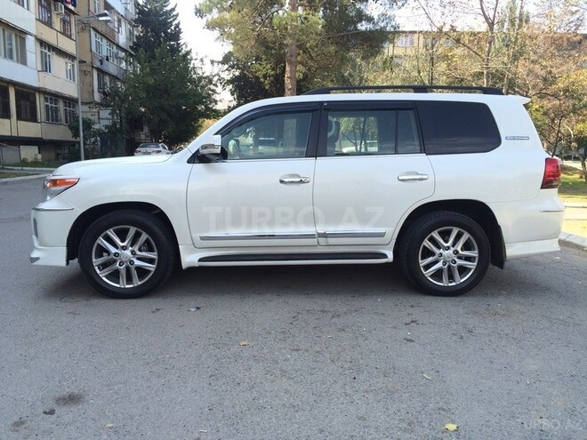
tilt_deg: -8.6
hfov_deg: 61.7
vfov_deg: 48.2
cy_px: 220
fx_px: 492
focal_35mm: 29
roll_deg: -1.4
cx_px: 294
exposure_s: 1/466
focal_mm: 4.15
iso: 32
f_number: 2.2
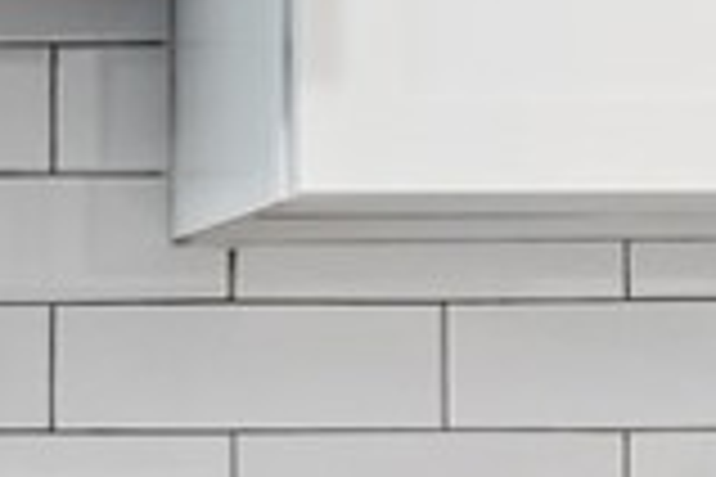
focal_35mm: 90
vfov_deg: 15.1
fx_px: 1790
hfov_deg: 19.9
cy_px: 407
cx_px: -329
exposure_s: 1/20
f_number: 5
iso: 1000
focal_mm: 14
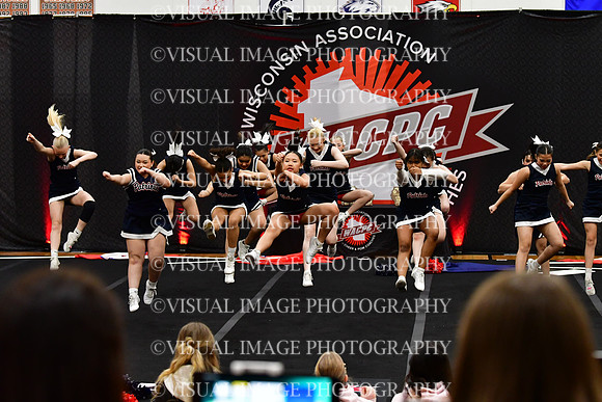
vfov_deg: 13.0
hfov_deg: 19.5
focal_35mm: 105
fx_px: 1756
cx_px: 301
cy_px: 201
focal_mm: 70
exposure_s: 1/500
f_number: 4
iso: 4000
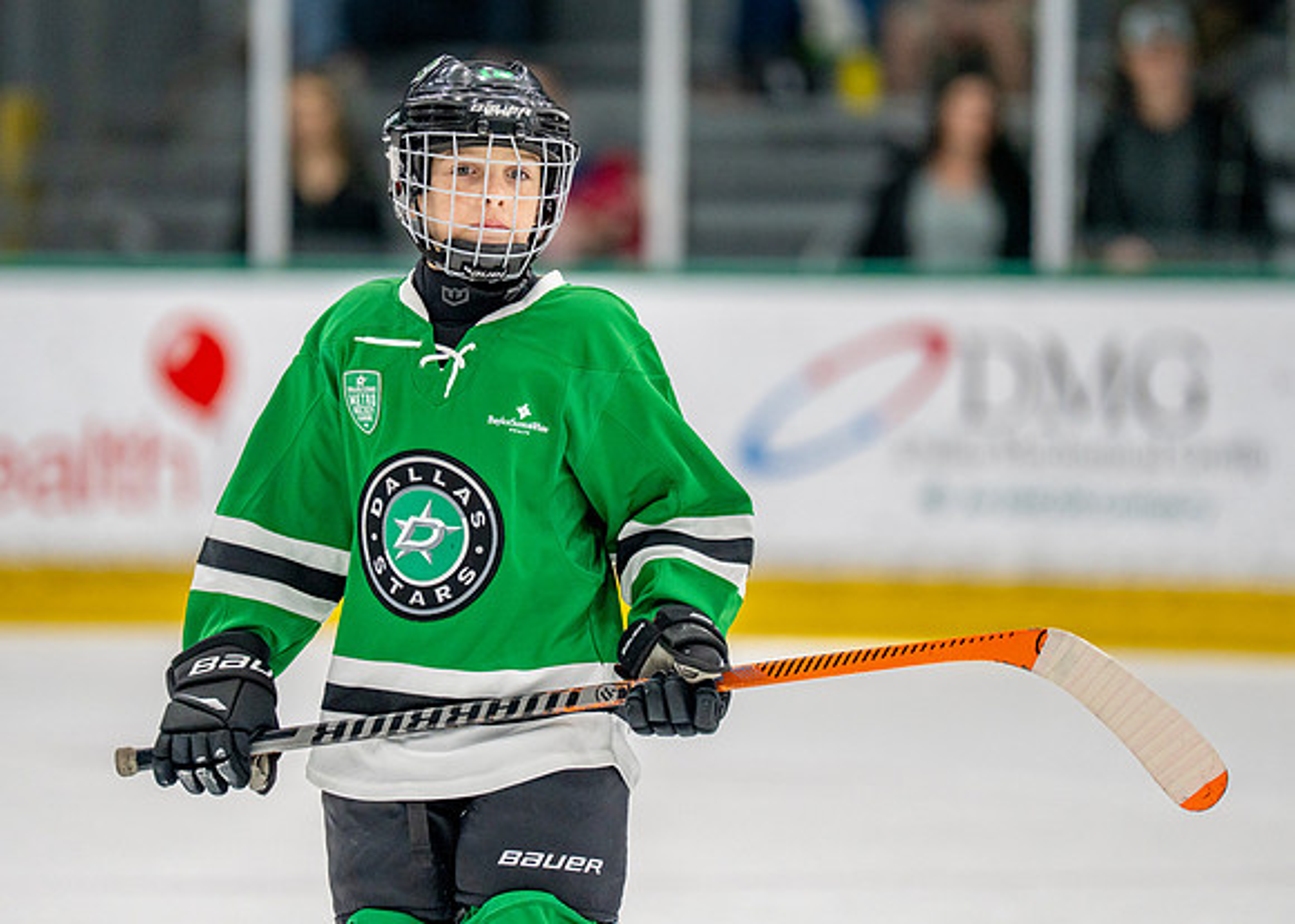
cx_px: 586
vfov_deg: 5.0
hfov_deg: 7.0
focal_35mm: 288
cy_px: 402
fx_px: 10582
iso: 1000
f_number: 2.8
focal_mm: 200
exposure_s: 1/1250
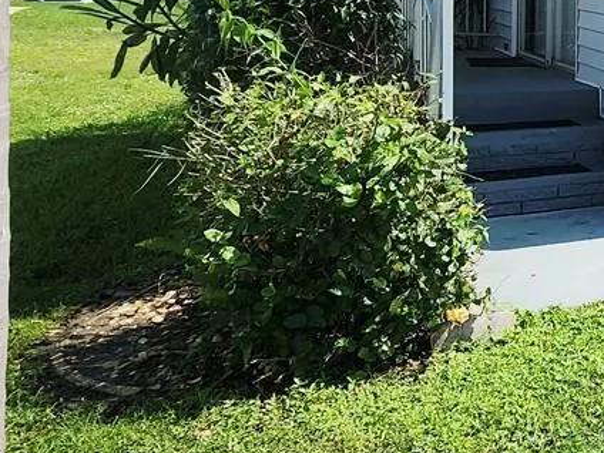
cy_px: 47
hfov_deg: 28.3
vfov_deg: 28.5
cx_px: 866
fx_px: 855
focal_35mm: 49
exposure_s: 1/3390
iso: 50
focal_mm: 2.2
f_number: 2.2
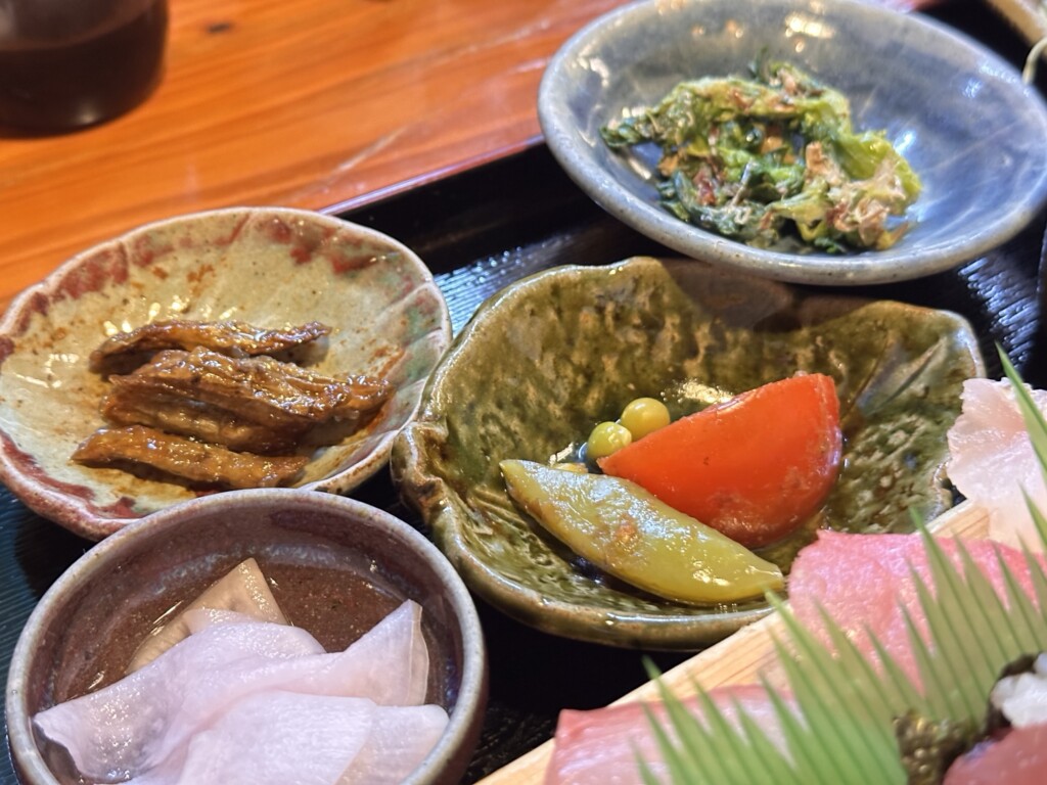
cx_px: 524
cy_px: 392
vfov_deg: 30.3
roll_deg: -1.0
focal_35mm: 48
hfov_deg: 39.7
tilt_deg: -43.7
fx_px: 1452
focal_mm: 6.86
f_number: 1.78
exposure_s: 1/30
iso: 640
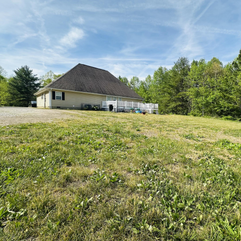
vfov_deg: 84.0
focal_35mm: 17
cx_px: 150
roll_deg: -2.0
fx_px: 134
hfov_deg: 82.5
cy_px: 121
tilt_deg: -4.0
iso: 50
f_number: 2.2
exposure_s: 1/1033
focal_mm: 2.22
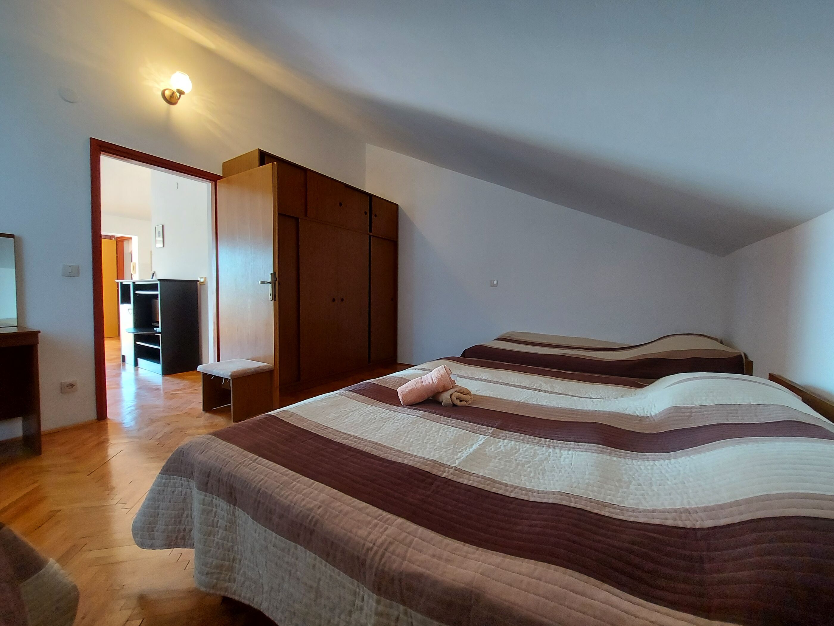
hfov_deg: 106.2
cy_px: 313
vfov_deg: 89.9
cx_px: 417
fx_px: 313
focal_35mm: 13
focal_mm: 1.74
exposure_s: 1/50
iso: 320
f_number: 2.2
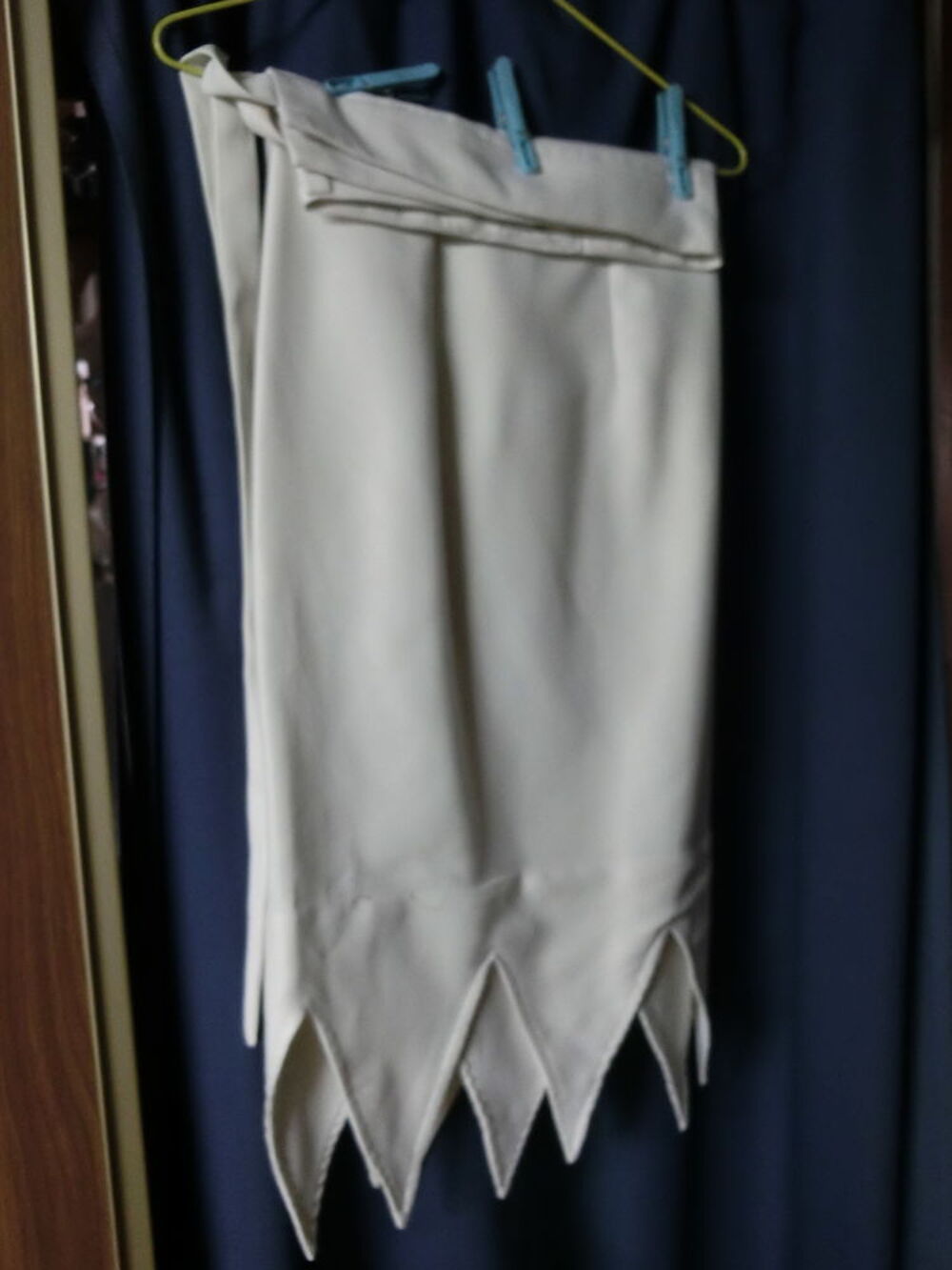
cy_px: 635
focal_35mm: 34
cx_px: 476
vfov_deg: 54.0
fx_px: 1247
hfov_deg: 41.8
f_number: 3.9
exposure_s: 1/13
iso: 800
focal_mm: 6
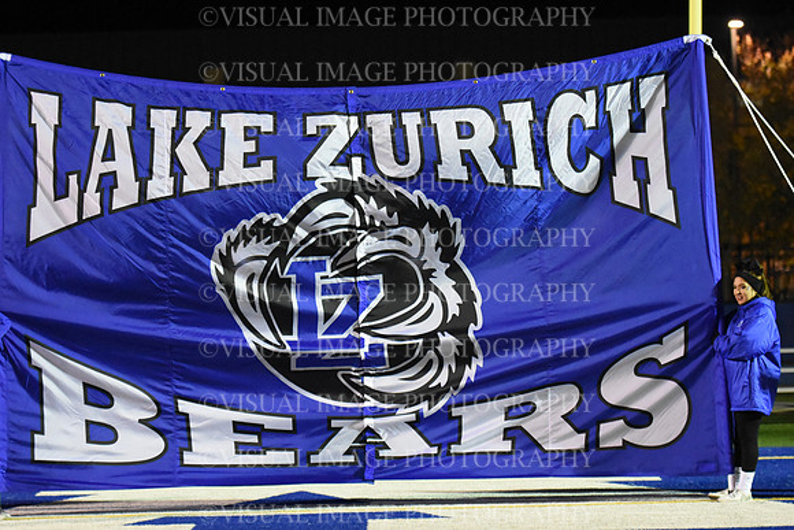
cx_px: 397
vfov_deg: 9.2
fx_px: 3309
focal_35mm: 150
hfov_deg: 13.7
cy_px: 265
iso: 8000
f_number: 2.8
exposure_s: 1/500
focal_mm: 100
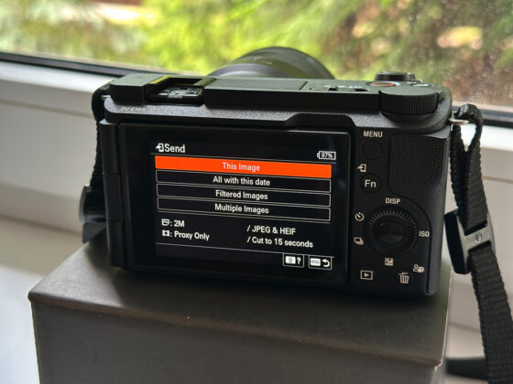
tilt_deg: -20.7
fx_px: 711
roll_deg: -0.1
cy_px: 192
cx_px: 256
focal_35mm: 48
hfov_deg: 39.7
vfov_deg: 30.3
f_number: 1.78
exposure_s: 1/55
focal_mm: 6.86
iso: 400
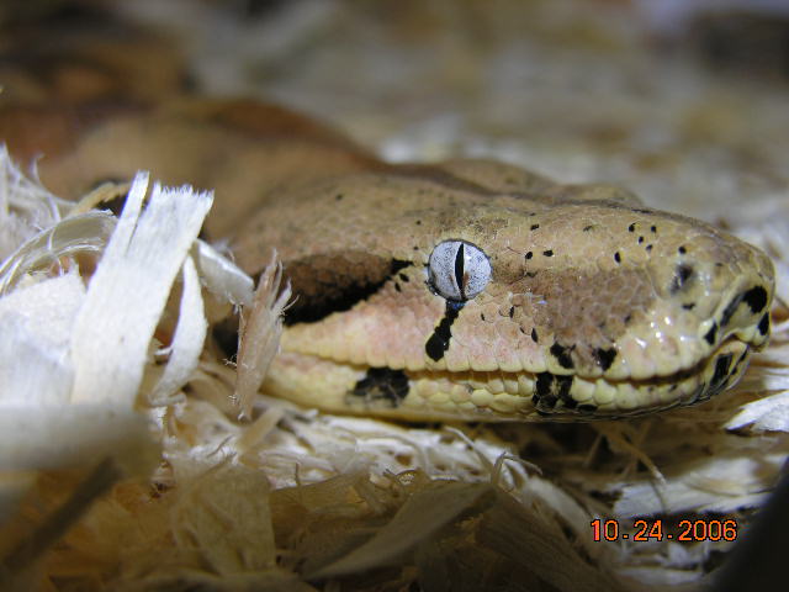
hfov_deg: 27.4
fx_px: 1618
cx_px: 394
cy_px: 296
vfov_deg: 20.7
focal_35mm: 71
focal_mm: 18
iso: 50
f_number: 3.3
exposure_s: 1/60.1
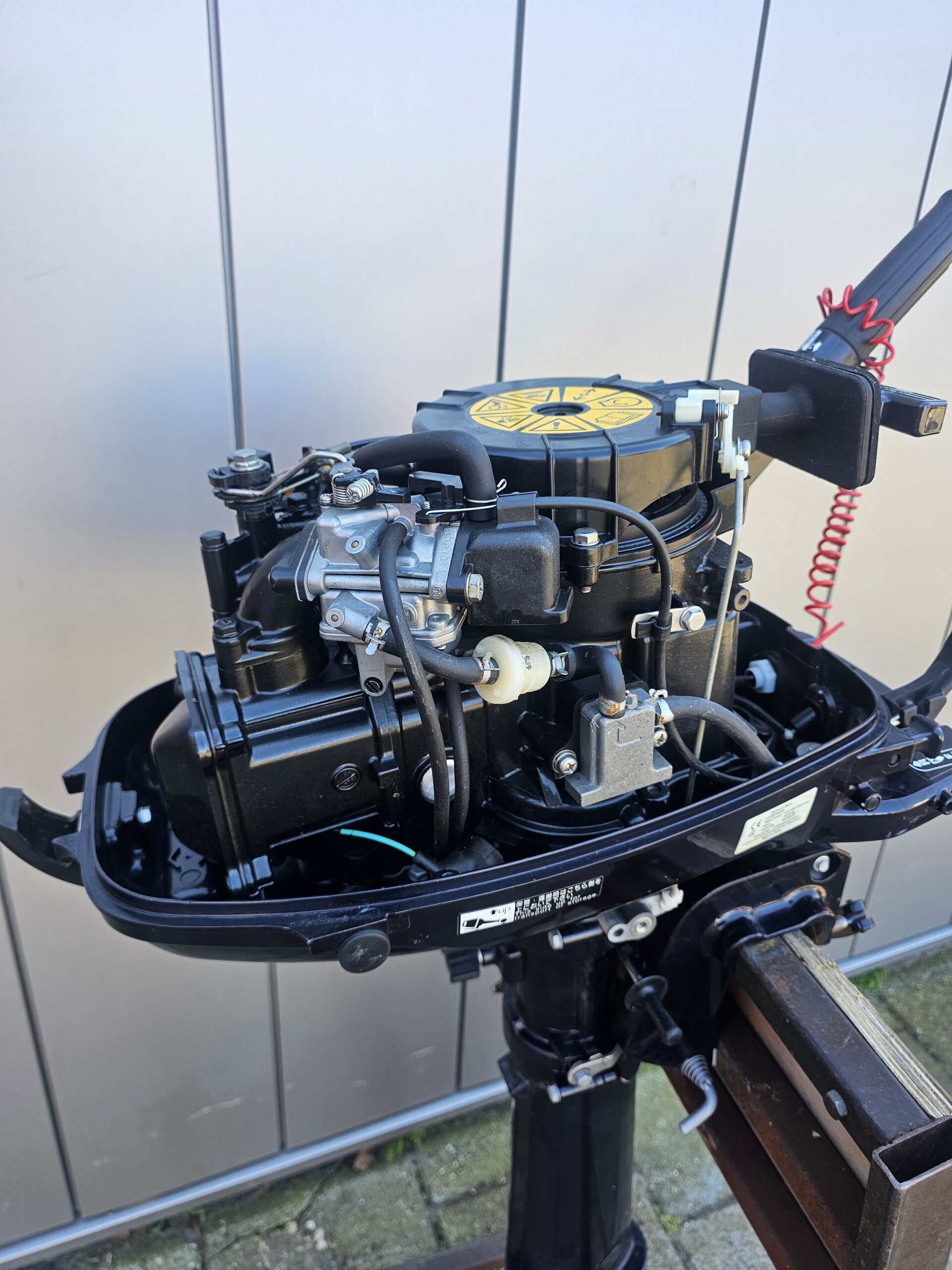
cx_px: 476
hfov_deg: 58.9
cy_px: 635
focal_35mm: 23
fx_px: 843
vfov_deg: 73.9
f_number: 1.7
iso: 50
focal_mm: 6.3
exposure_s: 1/180
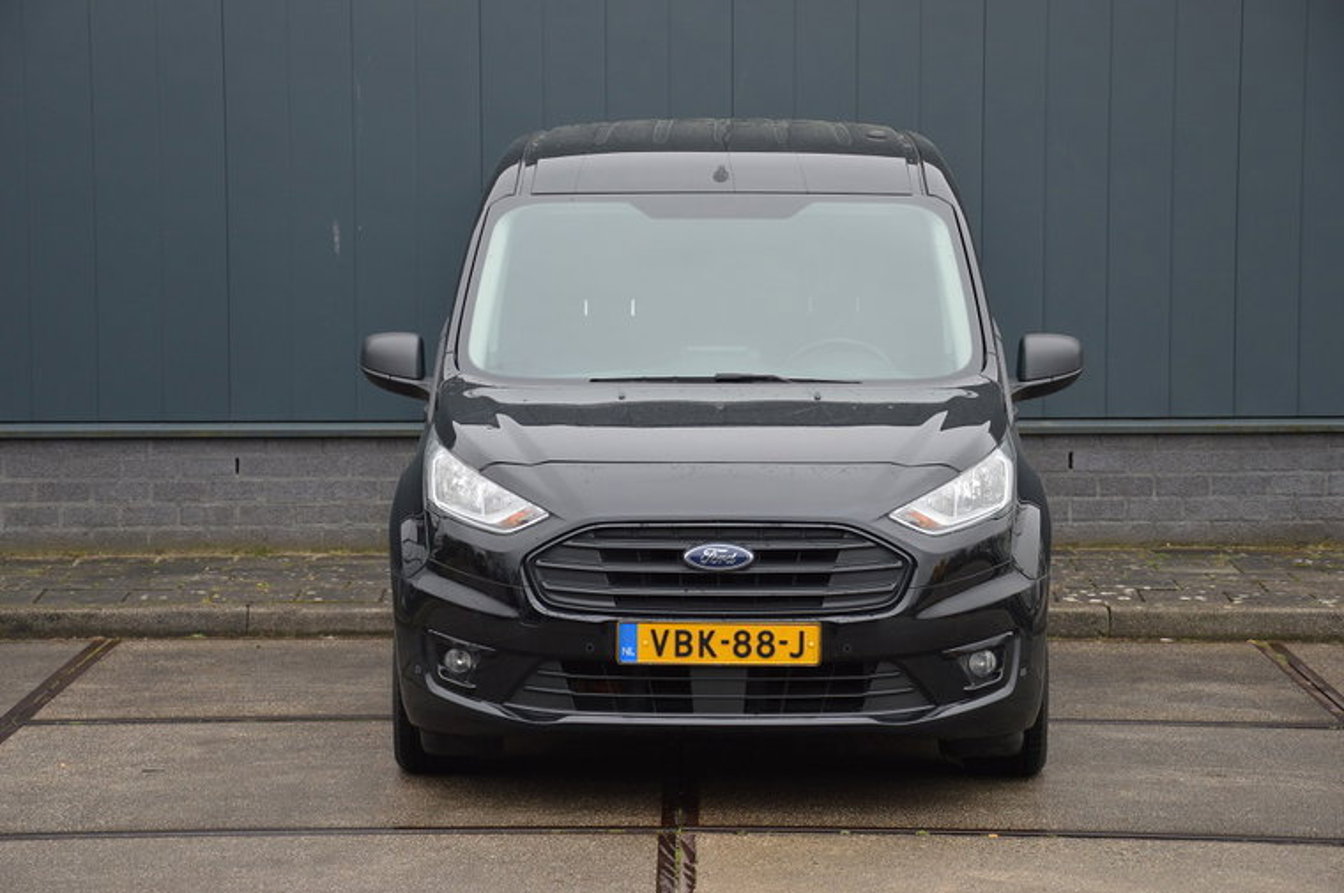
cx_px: 672
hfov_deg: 19.5
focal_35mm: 105
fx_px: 3916
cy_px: 446
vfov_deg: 13.0
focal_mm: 70
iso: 400
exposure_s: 1/250
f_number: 5.3
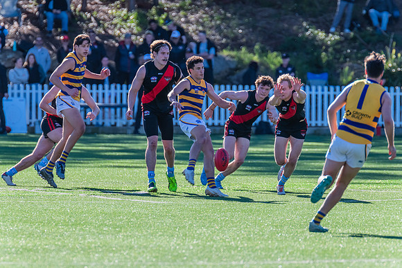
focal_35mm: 550
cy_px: 134
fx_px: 6143
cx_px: 201
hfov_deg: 3.7
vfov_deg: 2.5
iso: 800
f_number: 8
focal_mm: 550
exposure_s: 1/1250
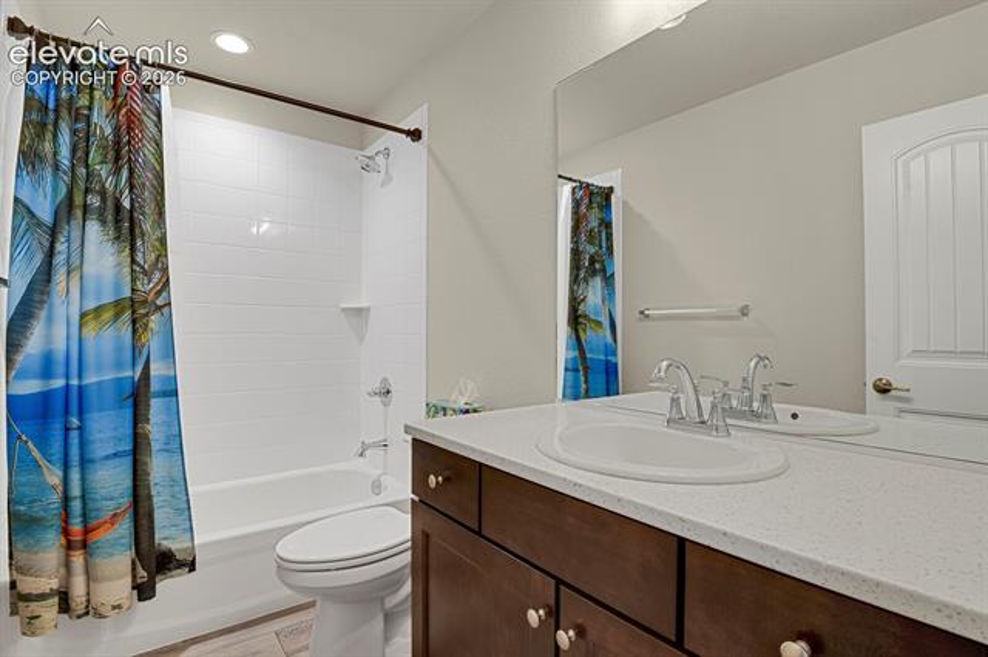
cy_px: 328
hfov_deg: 93.3
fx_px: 466
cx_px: 494
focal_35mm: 17
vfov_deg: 70.4
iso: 250
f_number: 8
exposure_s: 2.5
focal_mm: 17
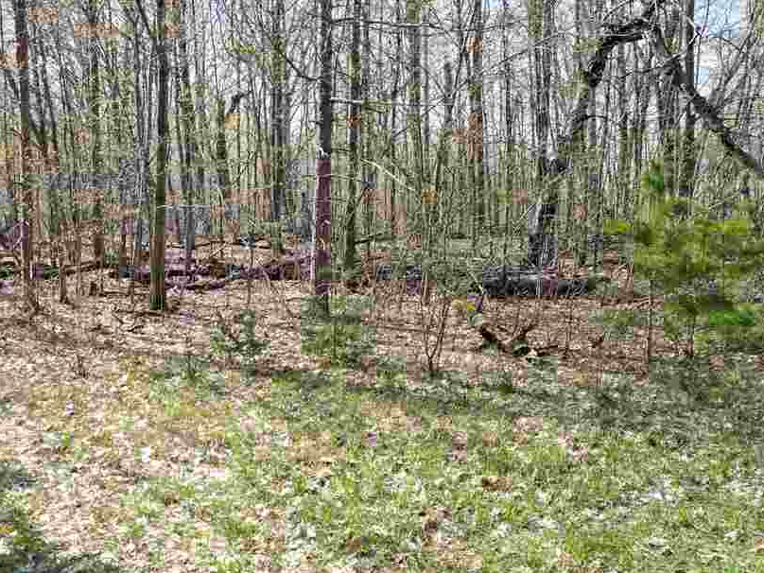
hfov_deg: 47.5
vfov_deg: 37.5
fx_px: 839
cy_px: 219
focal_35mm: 38
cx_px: 210
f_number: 1.7
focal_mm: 6.72
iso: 200
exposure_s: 1/1500
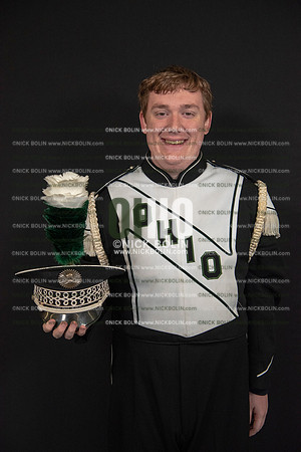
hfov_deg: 35.1
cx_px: 150
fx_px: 477
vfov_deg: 50.7
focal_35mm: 38
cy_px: 226
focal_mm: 38
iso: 2000
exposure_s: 1/640
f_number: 5.6
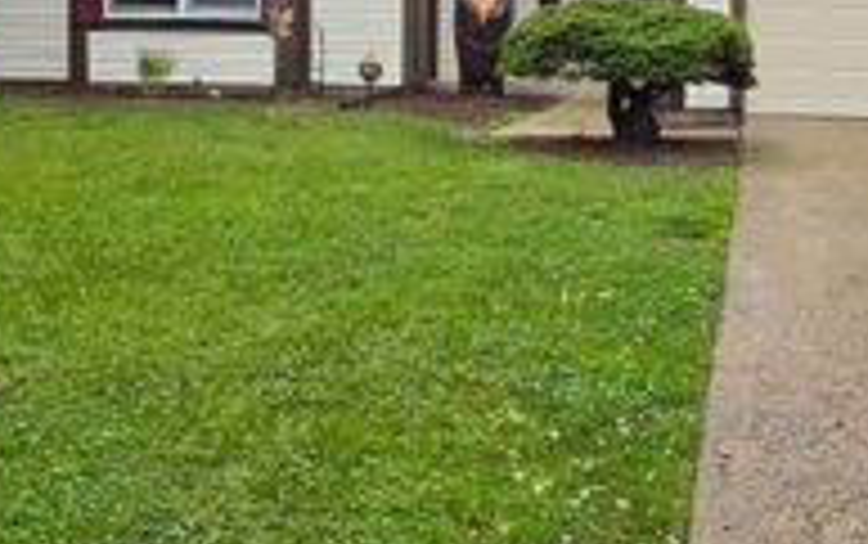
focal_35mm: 63
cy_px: 74
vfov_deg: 20.3
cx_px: 625
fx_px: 1492
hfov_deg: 32.0
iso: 64
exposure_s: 1/2128
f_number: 1.4
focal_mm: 6.5
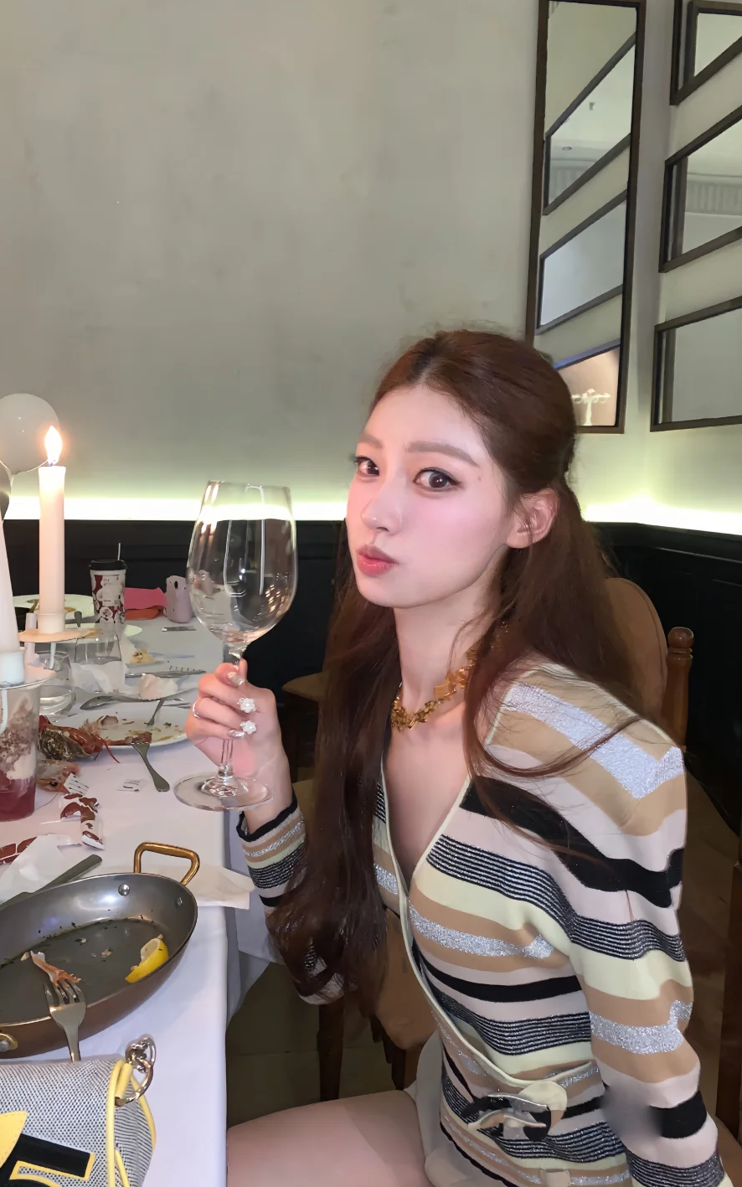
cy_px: 601
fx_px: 906
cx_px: 371
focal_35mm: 28
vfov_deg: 66.5
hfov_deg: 44.6
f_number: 1.8
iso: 100
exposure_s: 1/17
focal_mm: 4.25
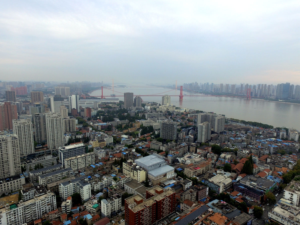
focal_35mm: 20
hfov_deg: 81.7
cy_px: 112
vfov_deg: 66.0
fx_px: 173
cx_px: 150
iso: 100
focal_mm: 3.61
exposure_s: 1/404
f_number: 2.8
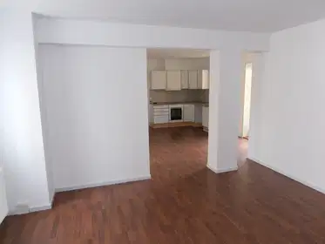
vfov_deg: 56.8
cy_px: 122
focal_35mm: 24
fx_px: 225
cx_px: 162
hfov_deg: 71.6
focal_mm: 4.2
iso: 125
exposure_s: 1/30
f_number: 3
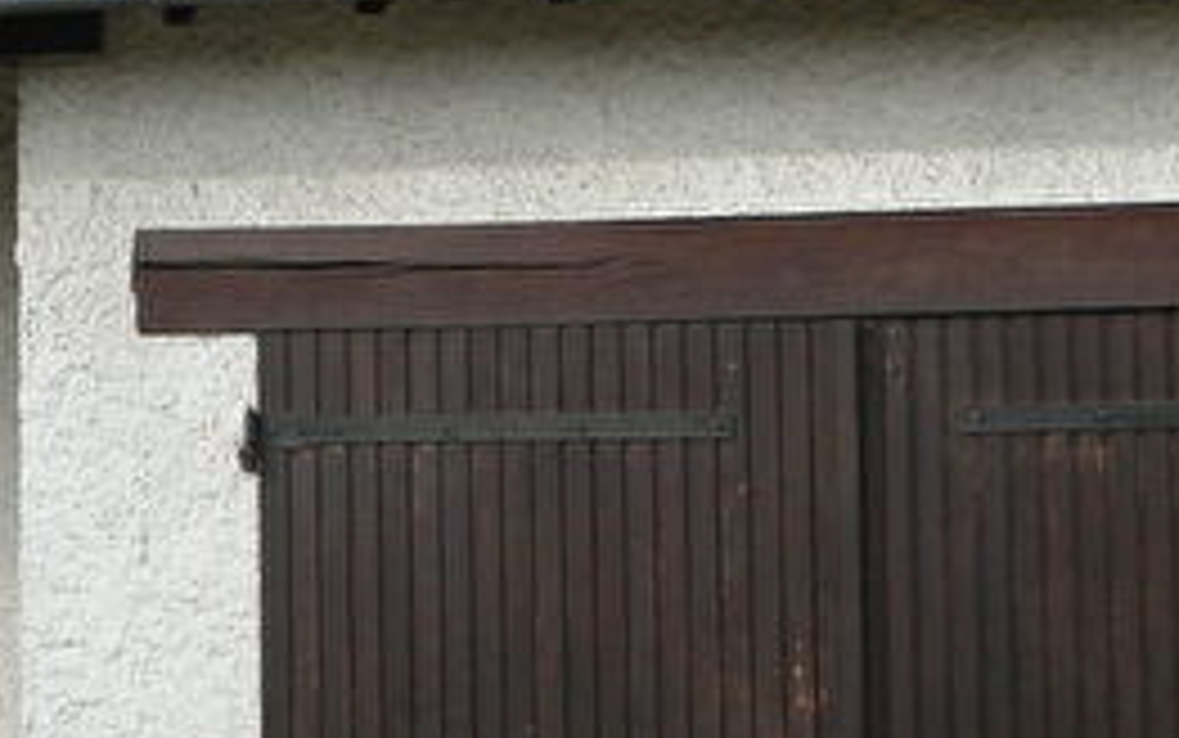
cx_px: -378
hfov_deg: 13.8
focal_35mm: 145
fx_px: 4661
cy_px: 40
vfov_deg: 9.0
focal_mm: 5.8
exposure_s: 1/210
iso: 50
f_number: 3
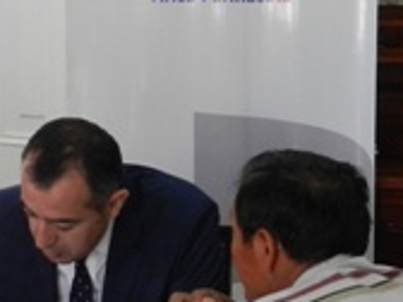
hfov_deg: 17.2
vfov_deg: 12.9
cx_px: 118
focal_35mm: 114
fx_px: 1327
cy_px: 254
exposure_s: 1/25
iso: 400
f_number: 3.7
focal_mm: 5.6
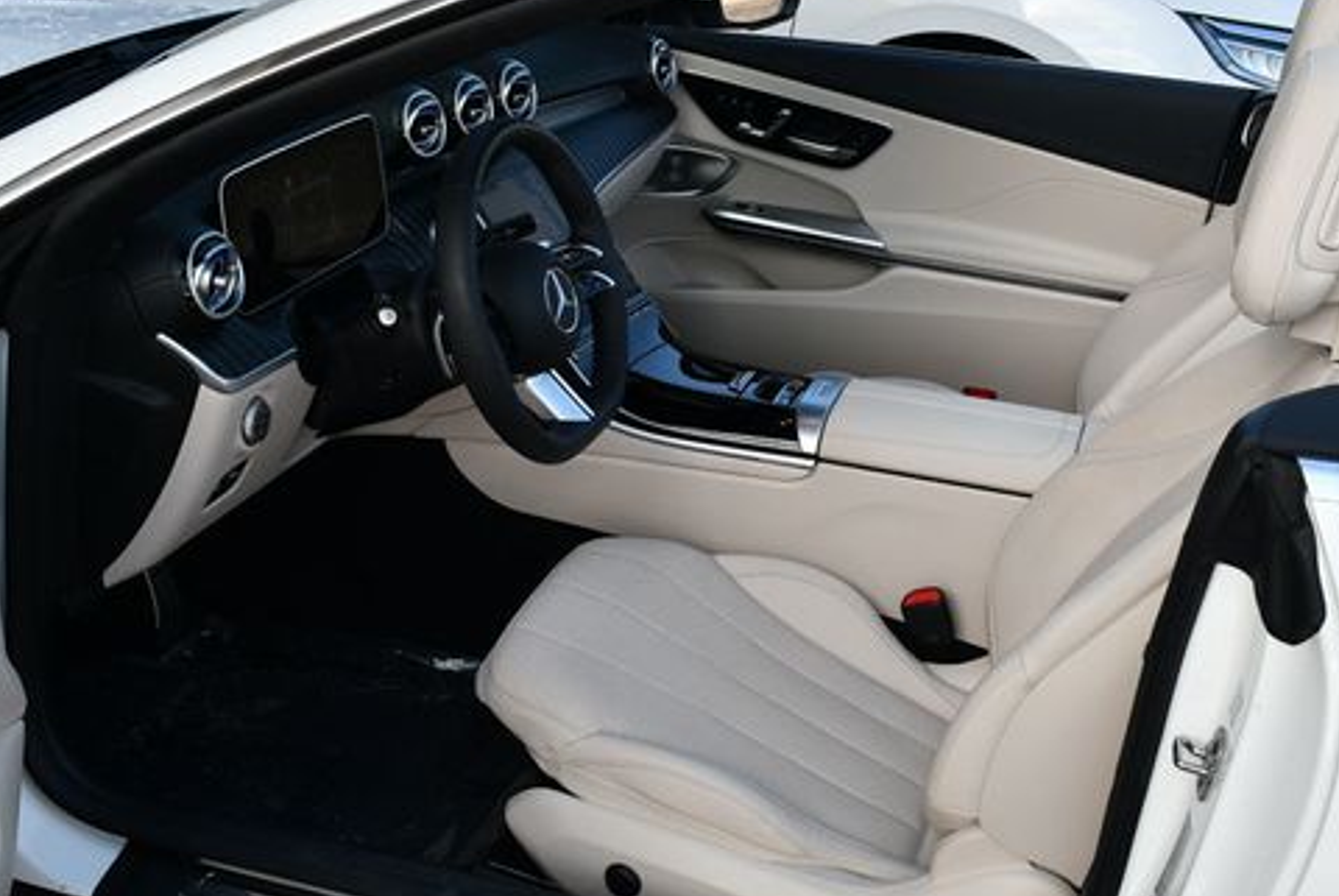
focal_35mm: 48
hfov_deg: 40.8
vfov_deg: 28.1
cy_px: 511
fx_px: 1787
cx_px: 826
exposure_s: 1/250
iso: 200
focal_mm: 18
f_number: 6.3
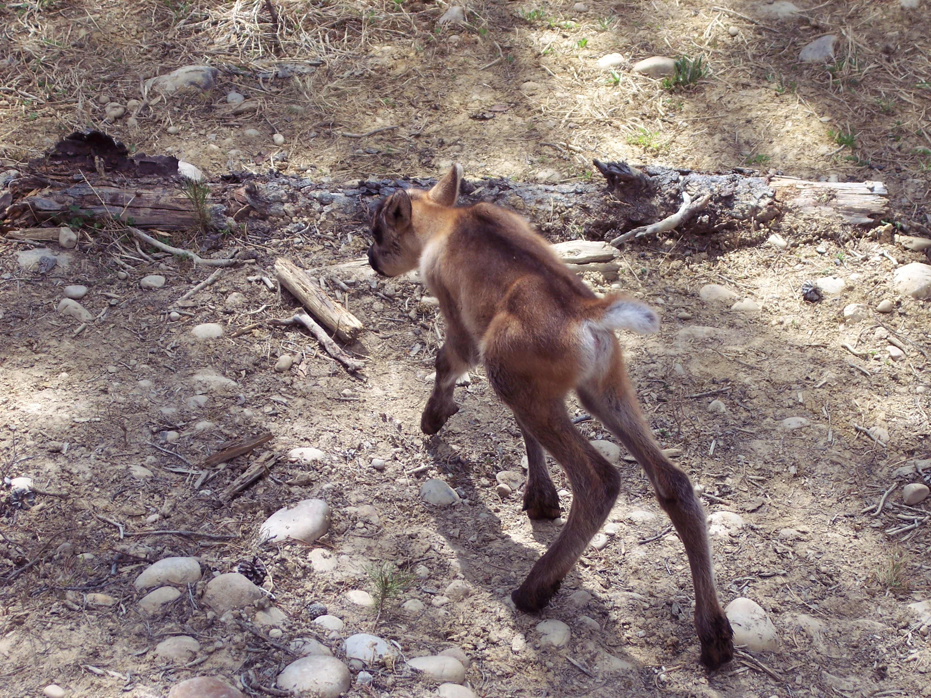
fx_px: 3147
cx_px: 466
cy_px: 349
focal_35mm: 117
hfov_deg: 16.8
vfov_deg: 12.7
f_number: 4.8
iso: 100
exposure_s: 1/250
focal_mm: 24
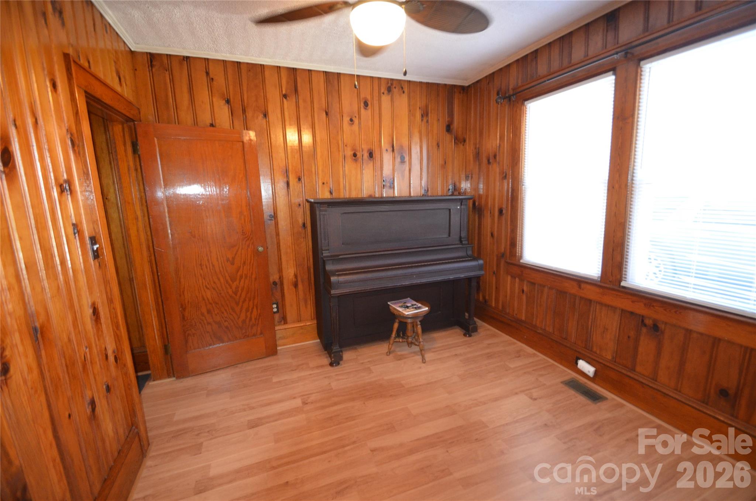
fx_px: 314
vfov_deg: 77.1
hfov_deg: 100.5
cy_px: 250
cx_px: 378
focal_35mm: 15
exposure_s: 1/60
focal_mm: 10
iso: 1600
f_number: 3.5
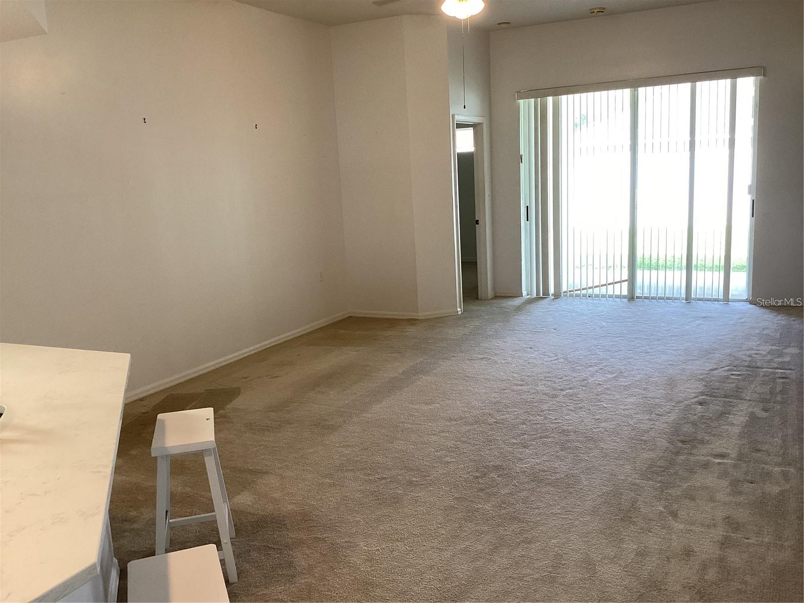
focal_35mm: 31
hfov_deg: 58.4
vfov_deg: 45.4
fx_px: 720
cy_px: 302
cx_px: 402
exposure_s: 1/60
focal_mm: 3.3
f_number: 2.4
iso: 80
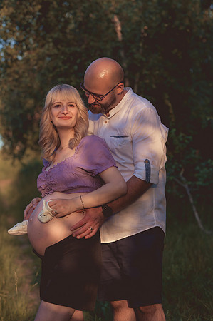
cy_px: 160
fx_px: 756
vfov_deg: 23.9
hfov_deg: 16.0
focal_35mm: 85
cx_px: 106
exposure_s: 1/1250
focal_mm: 85
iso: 400
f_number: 3.5
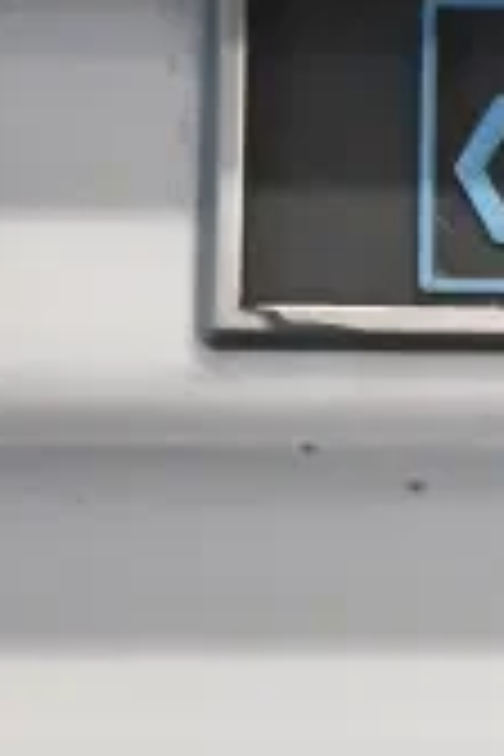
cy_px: 178
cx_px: 1143
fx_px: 5141
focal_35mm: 245
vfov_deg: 8.4
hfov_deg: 5.4
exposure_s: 1/250
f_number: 5
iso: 6400
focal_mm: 45
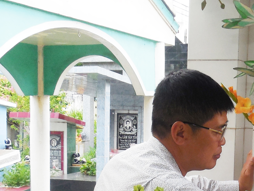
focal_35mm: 75
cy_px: 171
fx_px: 550
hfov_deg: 25.6
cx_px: 197
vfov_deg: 19.3
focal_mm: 4.5
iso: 125
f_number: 3.1
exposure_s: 1/250
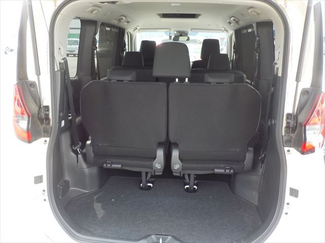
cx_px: 162
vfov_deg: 46.8
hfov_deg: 60.0
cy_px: 122
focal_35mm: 30
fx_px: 282
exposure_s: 1/80
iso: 125
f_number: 3.3
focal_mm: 4.1
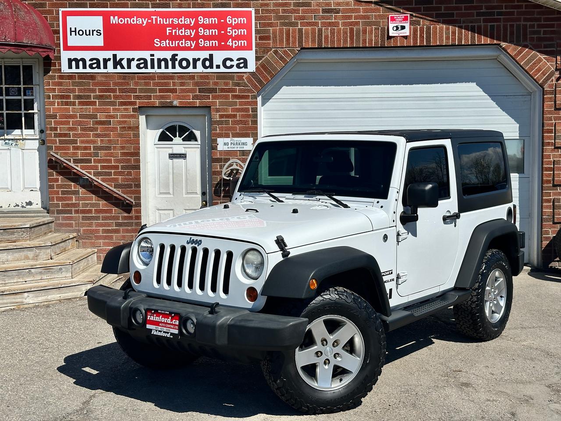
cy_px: 210
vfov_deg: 30.3
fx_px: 778
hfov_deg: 39.7
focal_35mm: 48
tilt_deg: -3.9
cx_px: 280
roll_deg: +1.2
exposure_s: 1/8197
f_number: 1.78
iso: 64
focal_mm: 6.86
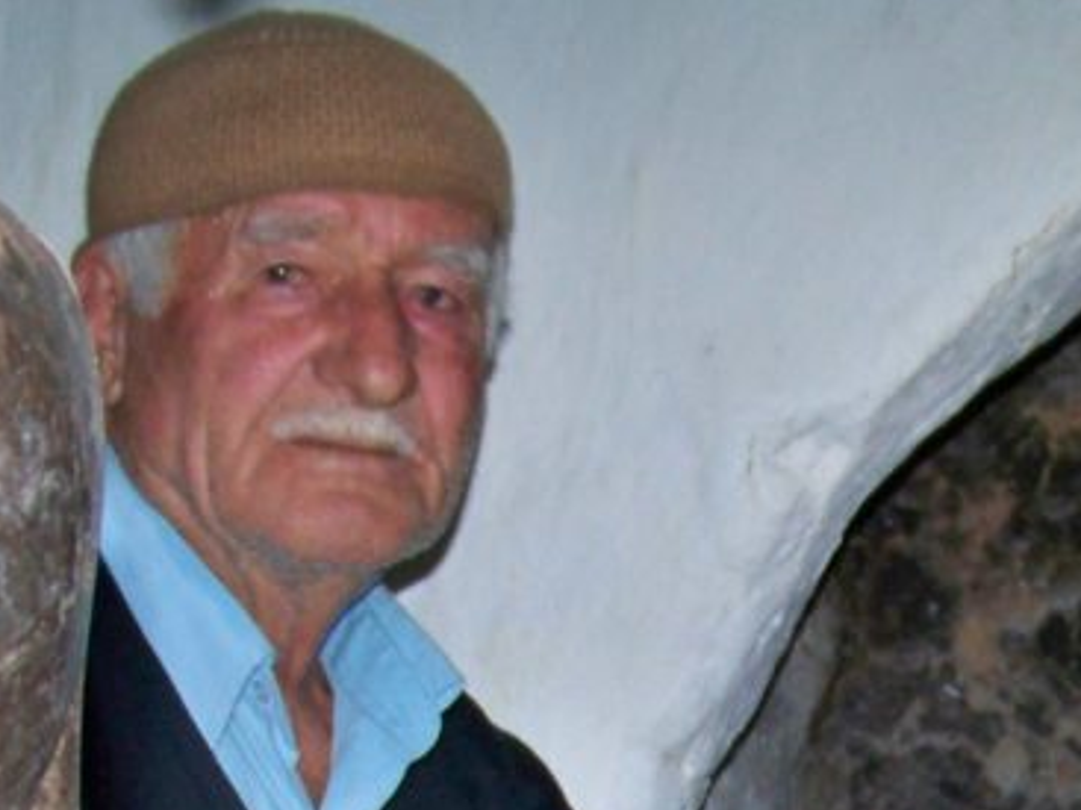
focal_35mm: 92
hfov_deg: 21.1
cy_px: 1081
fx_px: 2872
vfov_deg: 15.2
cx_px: 822
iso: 200
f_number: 2.8
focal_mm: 5.85
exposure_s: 1/30
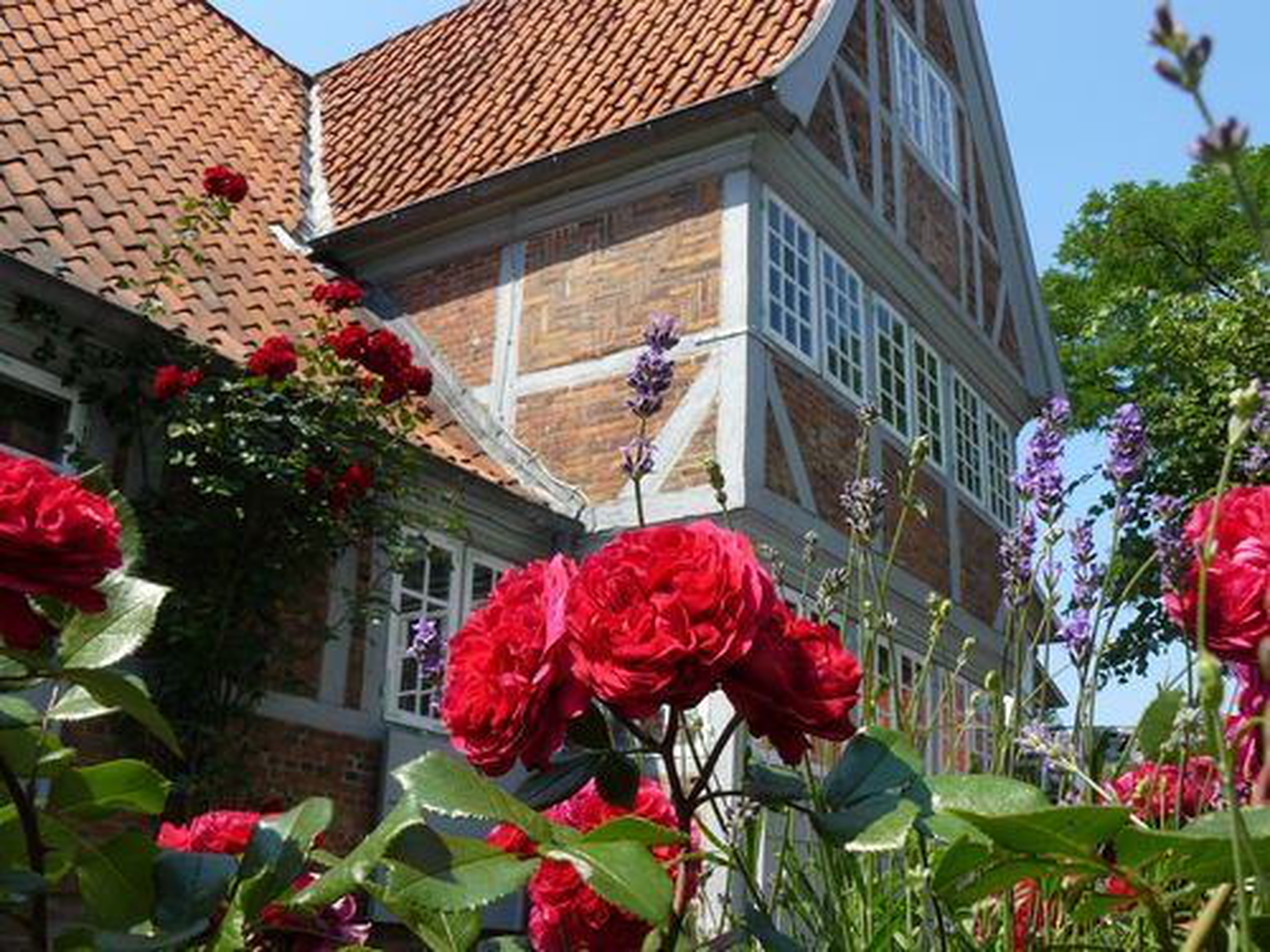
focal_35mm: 36
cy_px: 476
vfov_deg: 39.7
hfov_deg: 51.4
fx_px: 1321
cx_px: 635
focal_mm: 6
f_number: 5.6
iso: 100
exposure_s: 1/250
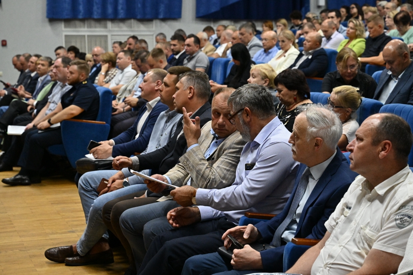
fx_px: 803
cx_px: 206
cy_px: 138
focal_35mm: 70
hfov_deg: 28.8
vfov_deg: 19.5
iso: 6400
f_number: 5.6
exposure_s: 1/250
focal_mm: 70
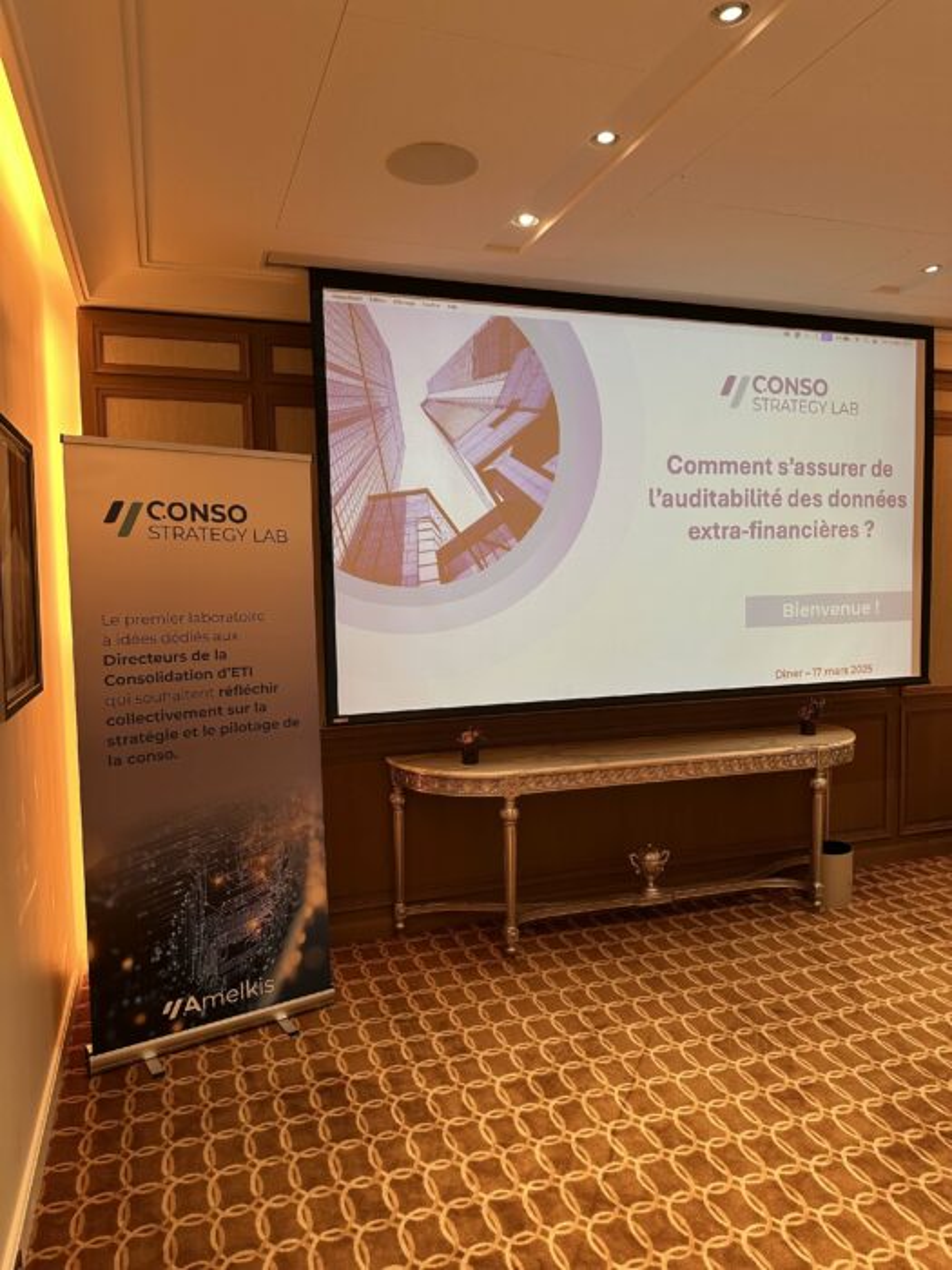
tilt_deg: -3.4
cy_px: 635
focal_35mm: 24
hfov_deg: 56.8
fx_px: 880
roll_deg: -0.2
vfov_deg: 71.6
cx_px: 476
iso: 200
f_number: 1.78
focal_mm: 6.86
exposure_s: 1/50
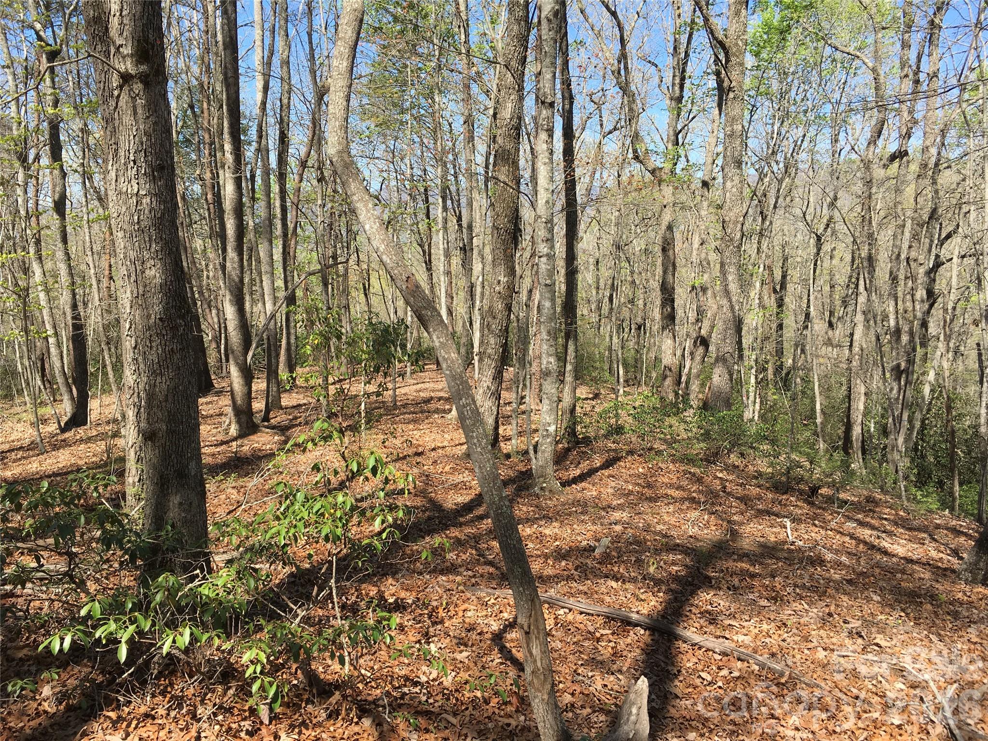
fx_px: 828
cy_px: 370
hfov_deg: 61.7
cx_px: 494
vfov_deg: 48.2
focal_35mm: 29
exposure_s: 1/674
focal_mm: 4.15
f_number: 2.2
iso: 25
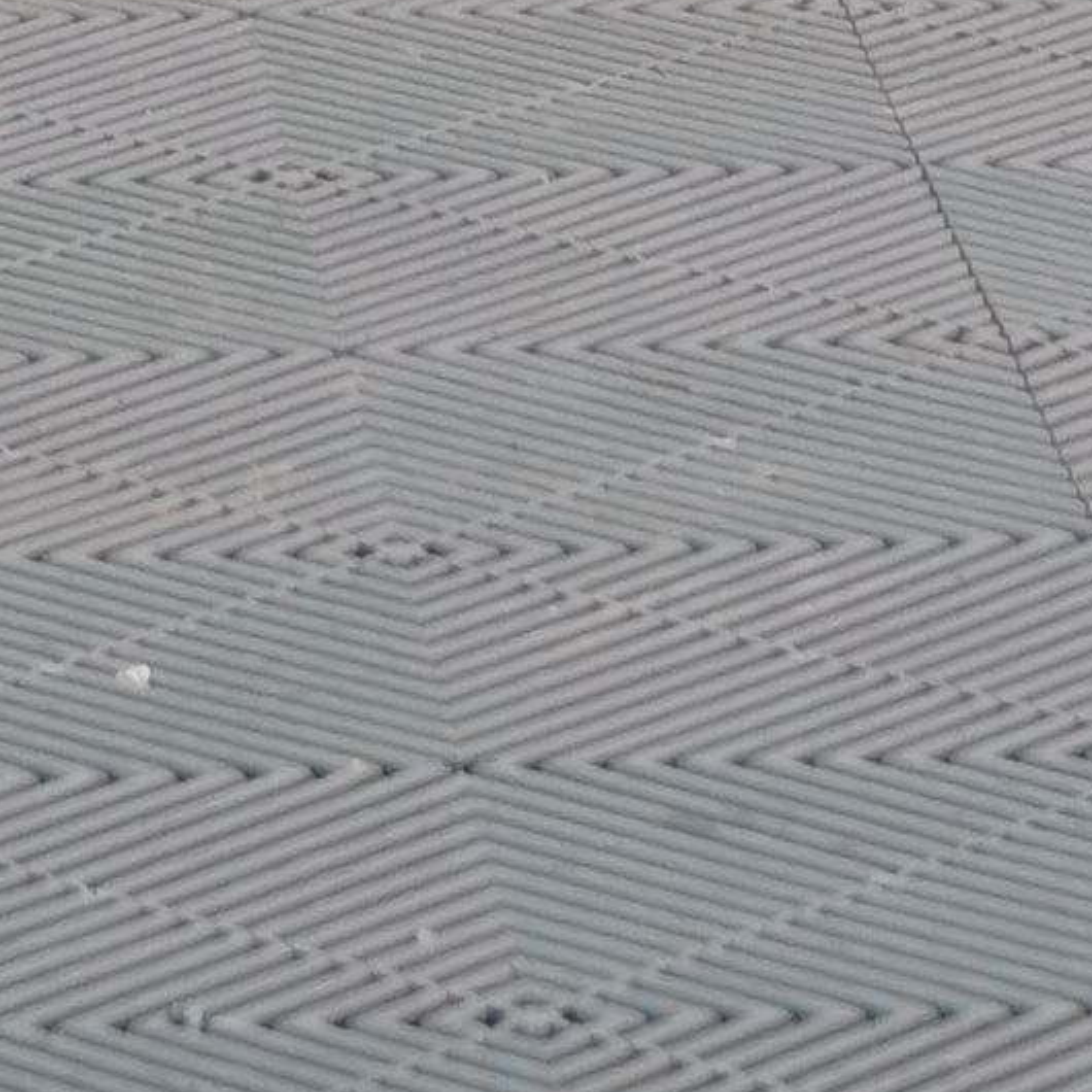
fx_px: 11671
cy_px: -2404
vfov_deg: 5.0
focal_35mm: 327
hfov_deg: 5.3
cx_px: -198
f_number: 6.3
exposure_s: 1/30
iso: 640
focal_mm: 34
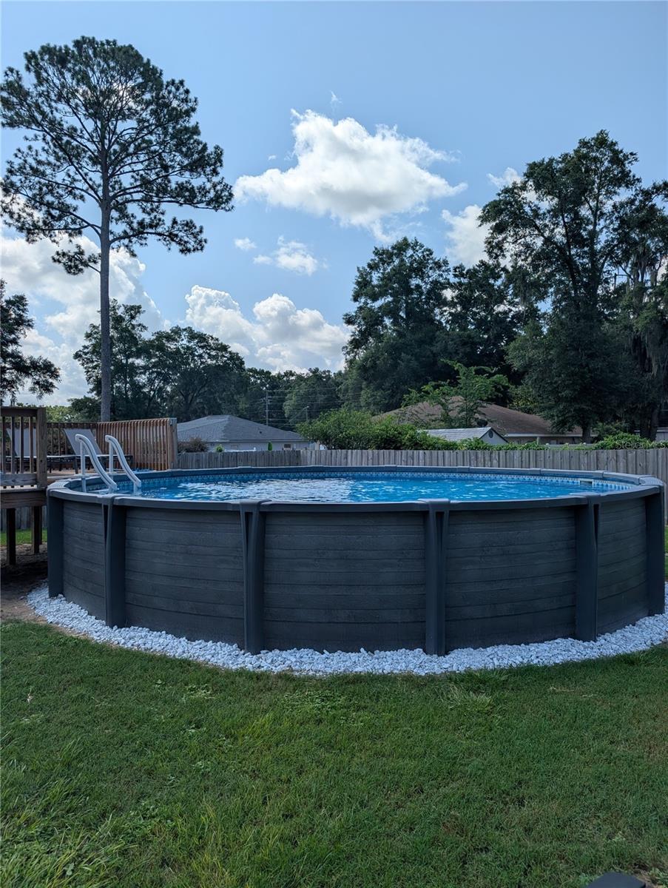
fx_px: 616
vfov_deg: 71.5
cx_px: 334
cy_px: 444
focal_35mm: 24
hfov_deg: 56.9
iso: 22
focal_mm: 6.9
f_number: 1.68
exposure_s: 1/1572
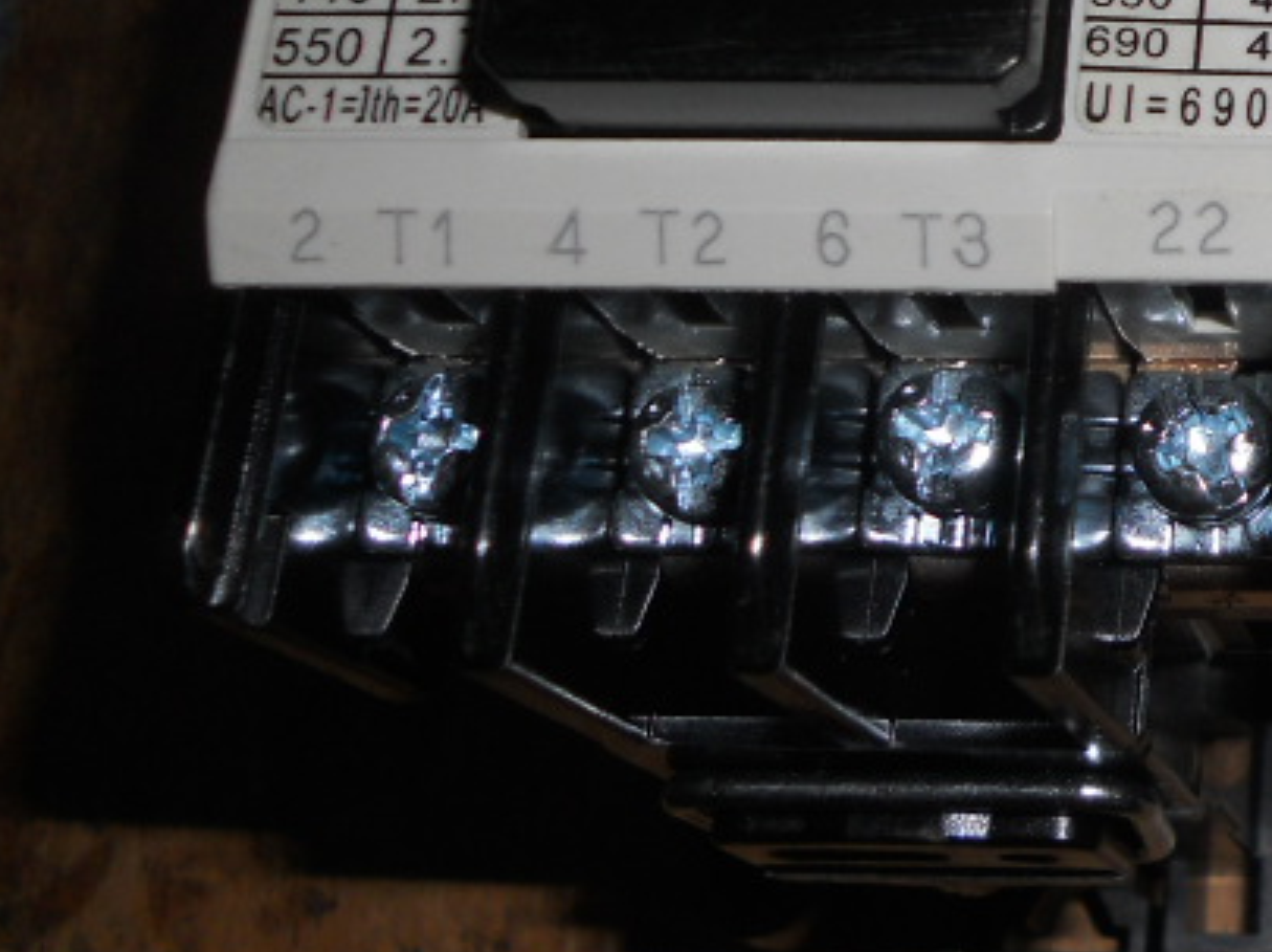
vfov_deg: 17.9
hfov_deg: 22.1
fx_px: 2974
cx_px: 1580
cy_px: 88
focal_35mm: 81
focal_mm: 5.8
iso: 80
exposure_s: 1/25
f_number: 8.8
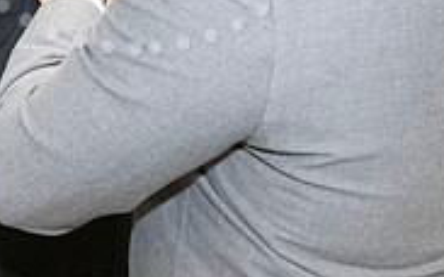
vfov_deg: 11.0
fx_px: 1366
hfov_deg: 18.4
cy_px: -181
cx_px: 136
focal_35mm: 113
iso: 6400
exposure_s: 1/200
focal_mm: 35
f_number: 8
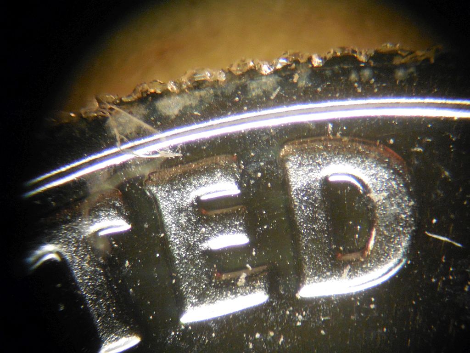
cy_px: 176
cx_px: 235
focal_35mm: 93
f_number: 4.6
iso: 800
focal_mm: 16.5
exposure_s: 1/13
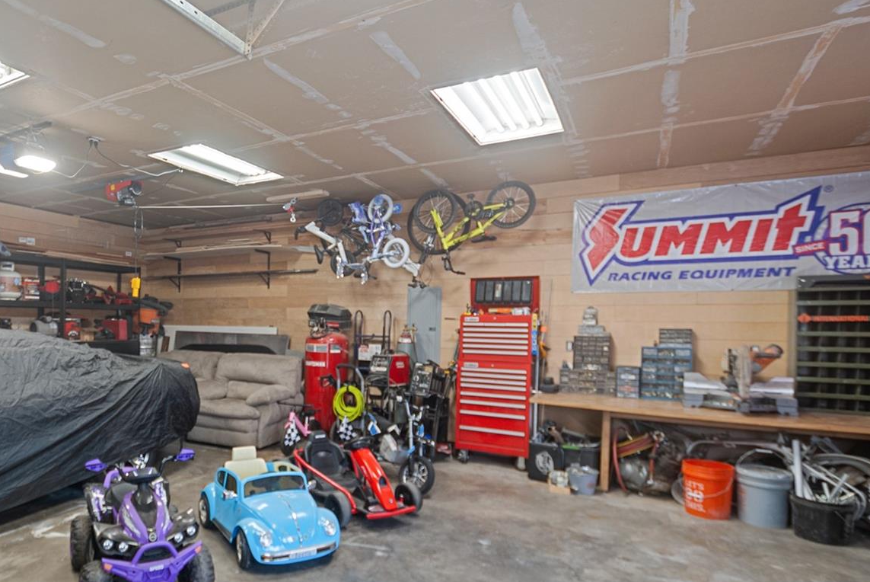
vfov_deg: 59.5
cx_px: 278
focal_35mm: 21
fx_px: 508
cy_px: 269
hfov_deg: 78.1
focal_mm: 10
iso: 200
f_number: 3.5
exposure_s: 1/13
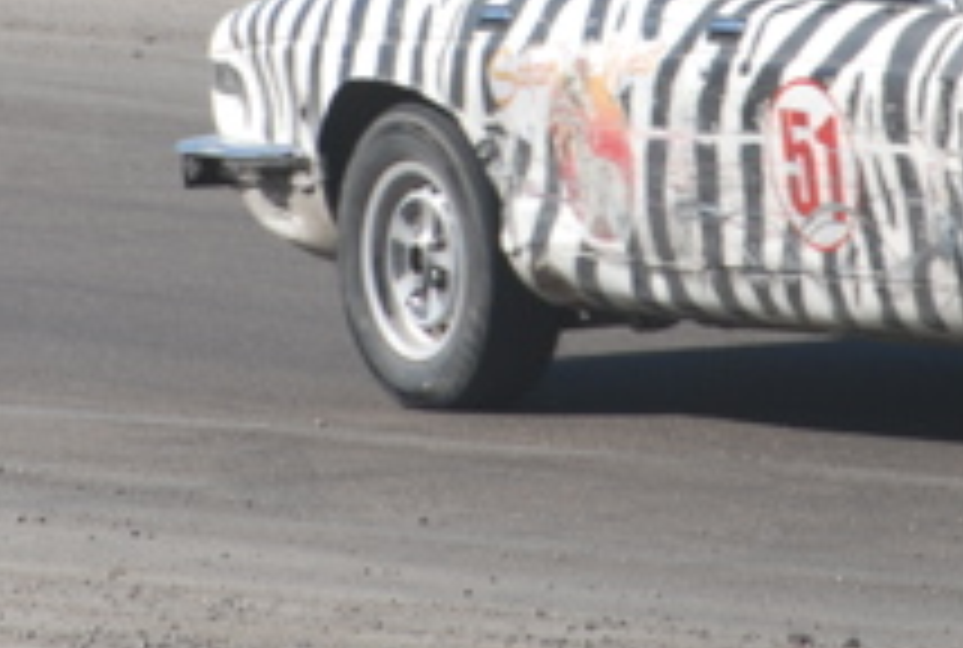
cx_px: 592
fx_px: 23982
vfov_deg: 1.5
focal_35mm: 894
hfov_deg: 2.3
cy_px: -171
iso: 200
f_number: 5.6
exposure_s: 1/800
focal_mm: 200
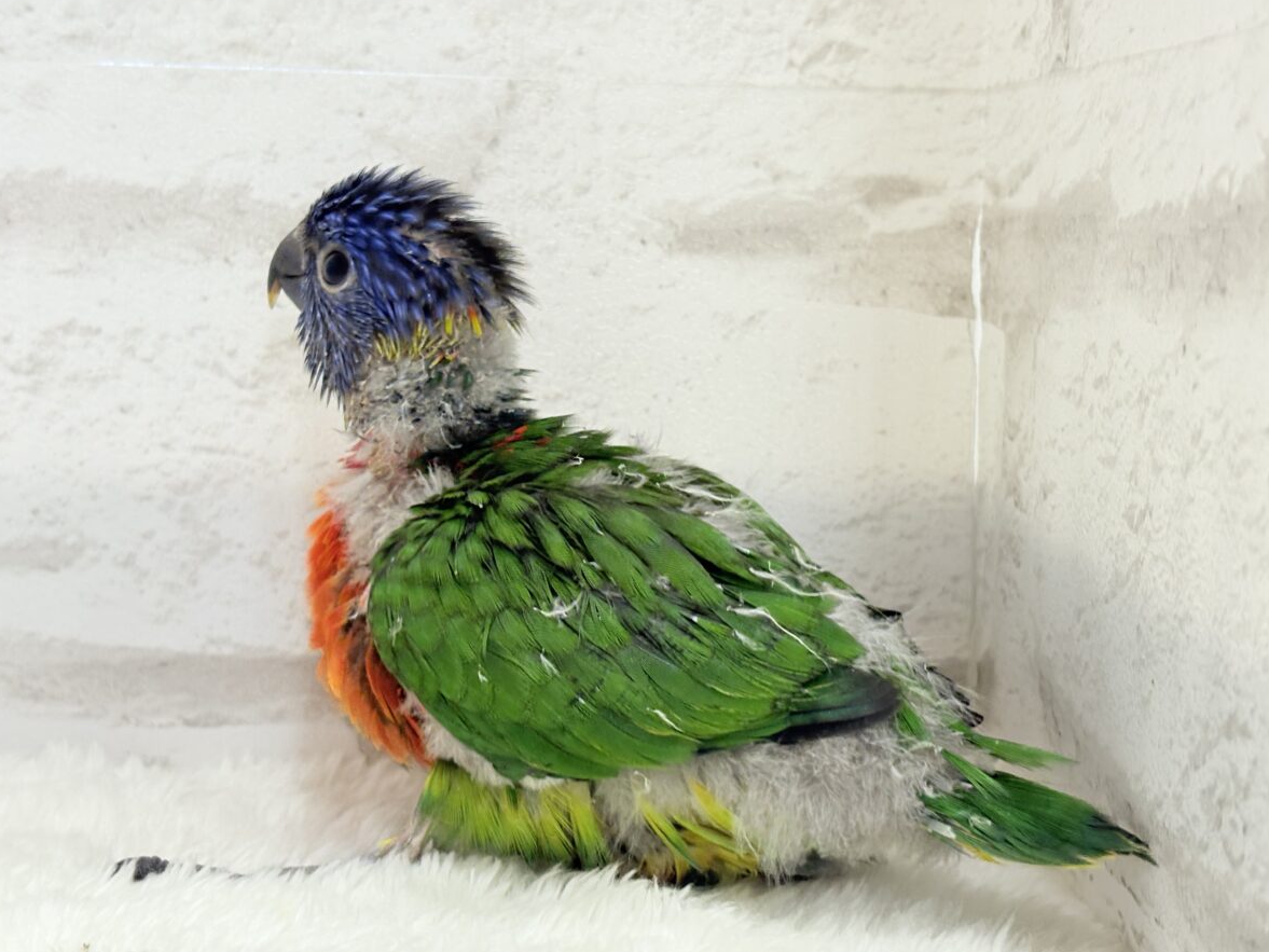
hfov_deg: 36.2
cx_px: 640
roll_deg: -0.5
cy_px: 470
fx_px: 1943
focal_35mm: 53
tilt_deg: -5.5
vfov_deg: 27.5
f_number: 1.6
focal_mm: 5.96
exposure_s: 1/100
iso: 125
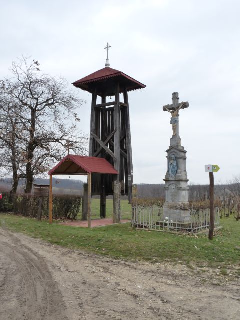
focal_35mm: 33
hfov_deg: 42.9
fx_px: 305
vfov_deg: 55.4
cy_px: 160
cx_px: 120
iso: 160
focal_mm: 5.9
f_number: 5.6
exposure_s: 1/200
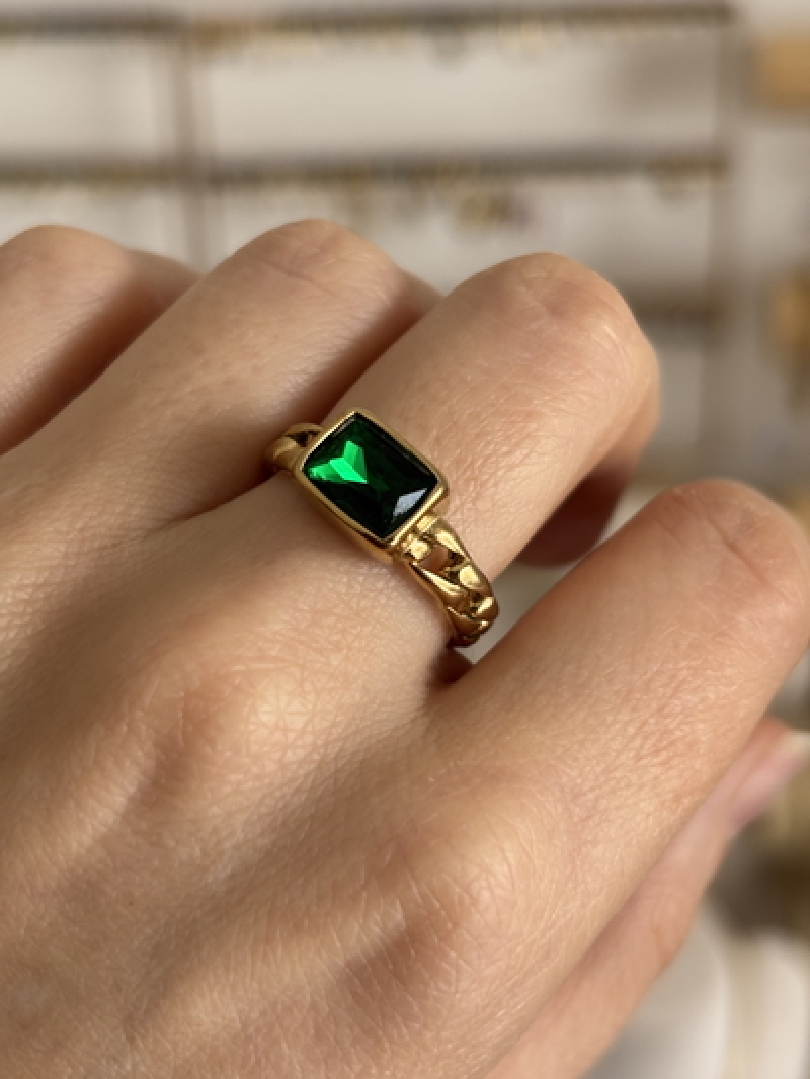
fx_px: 1622
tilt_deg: -26.1
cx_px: 405
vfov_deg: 36.8
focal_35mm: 52
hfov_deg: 28.0
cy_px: 540
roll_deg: +1.7
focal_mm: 5.96
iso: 64
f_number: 1.6
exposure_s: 1/60
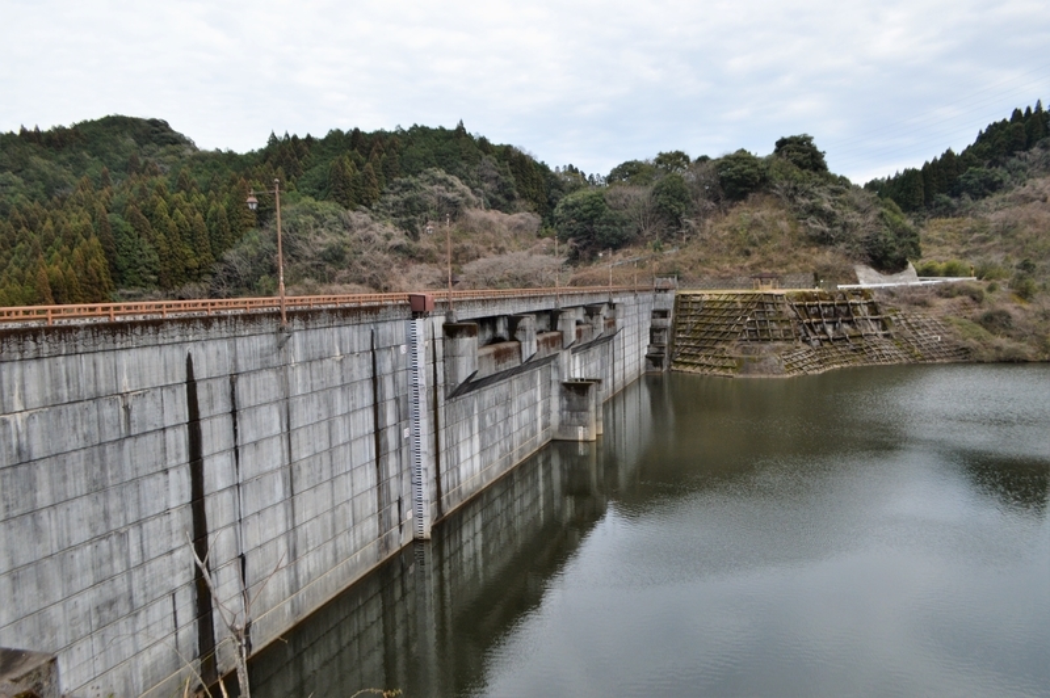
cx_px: 525
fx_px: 787
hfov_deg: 67.4
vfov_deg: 47.9
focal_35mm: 27
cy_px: 349
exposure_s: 1/125
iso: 360
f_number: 5.6
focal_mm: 18
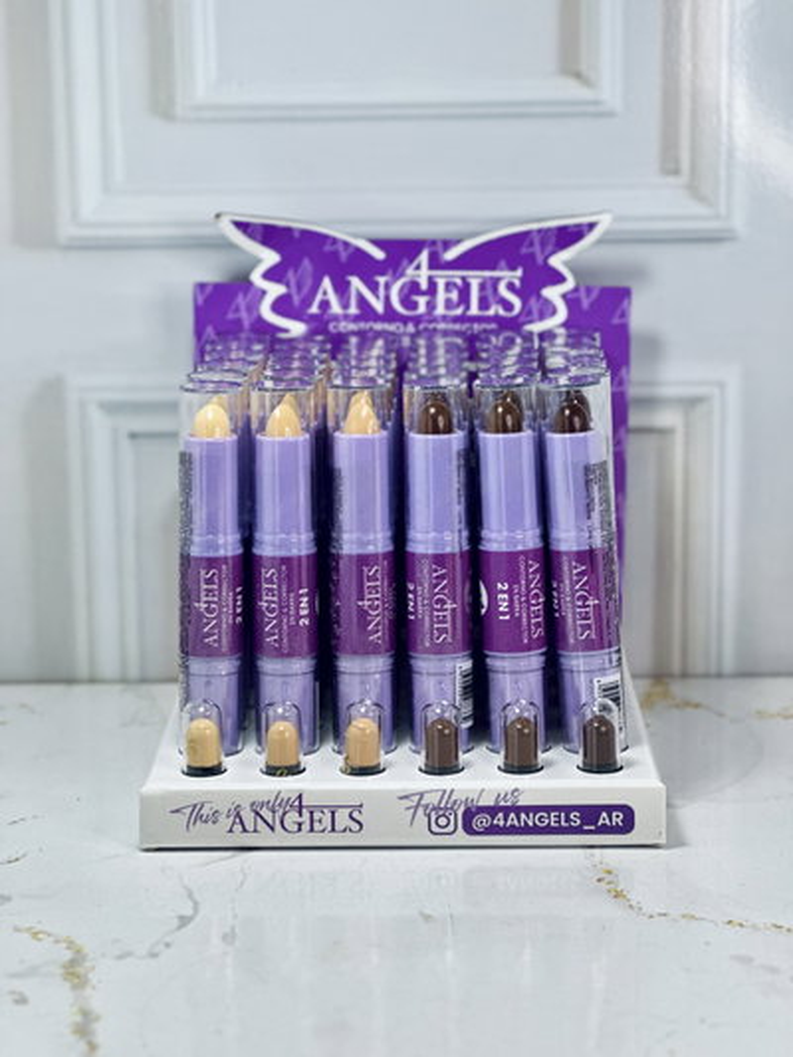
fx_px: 2351
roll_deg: -0.3
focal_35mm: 77
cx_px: 396
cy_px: 528
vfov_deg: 25.3
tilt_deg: -11.2
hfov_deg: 19.1
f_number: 2.8
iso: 160
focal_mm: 9
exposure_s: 1/100
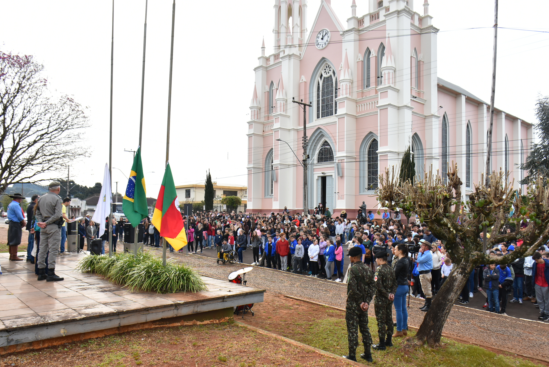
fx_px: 412
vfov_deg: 48.0
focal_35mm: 27
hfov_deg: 67.3
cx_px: 274
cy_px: 184
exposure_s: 1/500
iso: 500
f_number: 8
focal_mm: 18
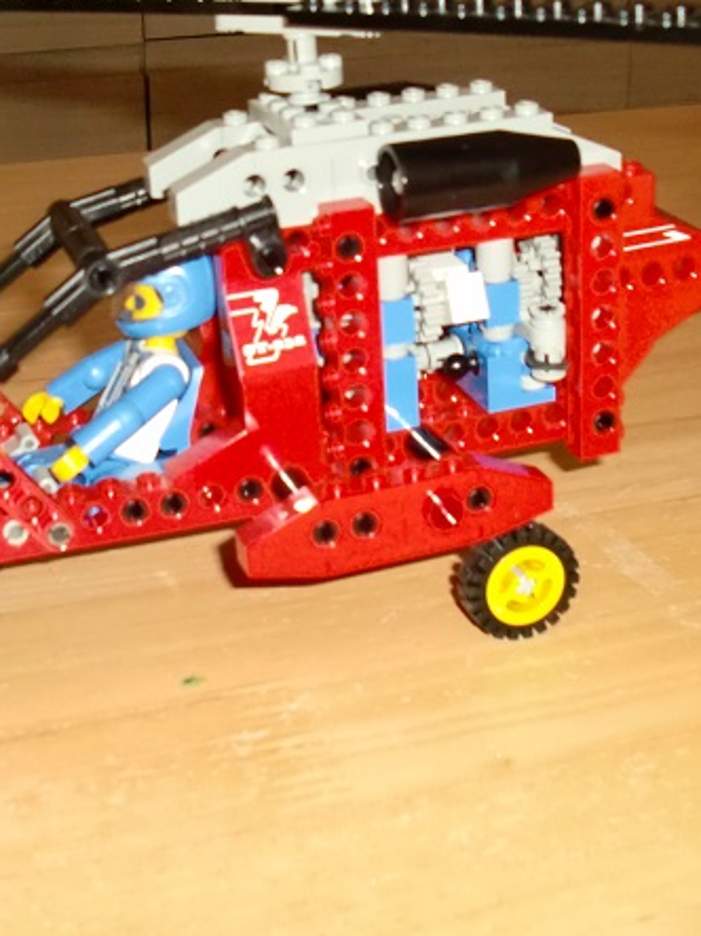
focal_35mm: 65
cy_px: 323
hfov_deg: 22.6
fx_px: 1756
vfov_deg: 29.6
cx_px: 367
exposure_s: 1/30
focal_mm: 6.3
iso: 400
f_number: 2.8
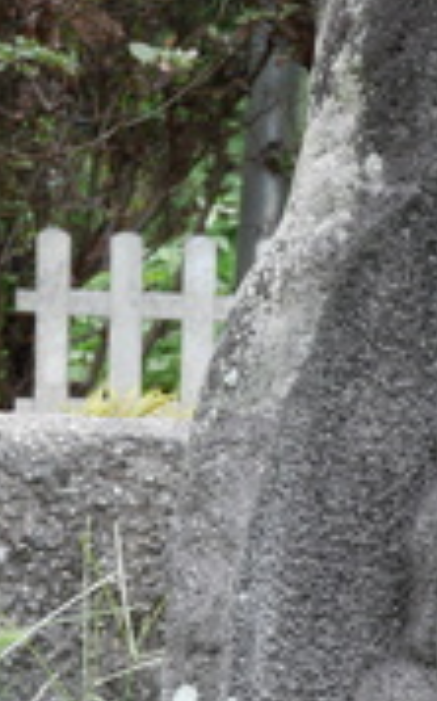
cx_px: 683
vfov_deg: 11.1
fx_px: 3550
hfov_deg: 6.9
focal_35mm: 186
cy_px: 843
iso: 320
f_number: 5.3
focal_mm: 26
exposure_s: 1/60
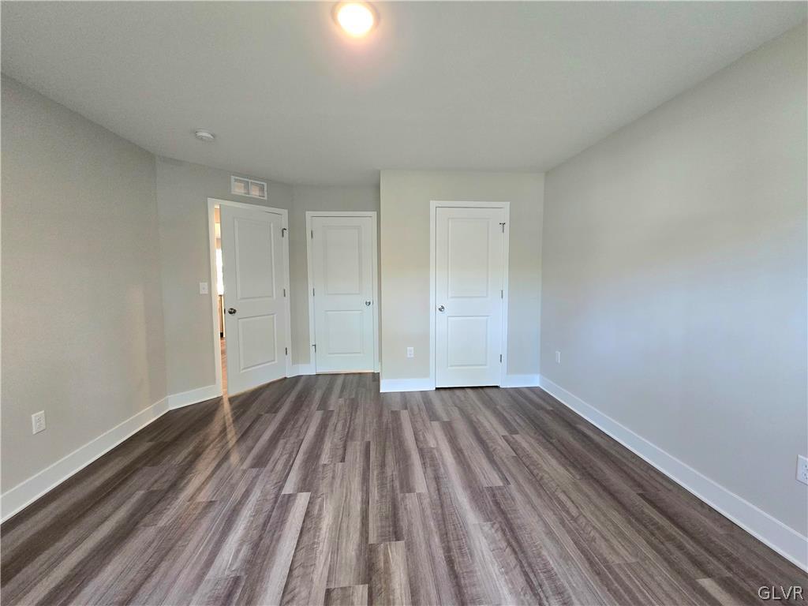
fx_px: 303
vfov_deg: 89.9
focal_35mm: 13
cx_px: 404
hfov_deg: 106.2
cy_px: 303
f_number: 2.2
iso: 400
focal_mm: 2.2
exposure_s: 1/60.2
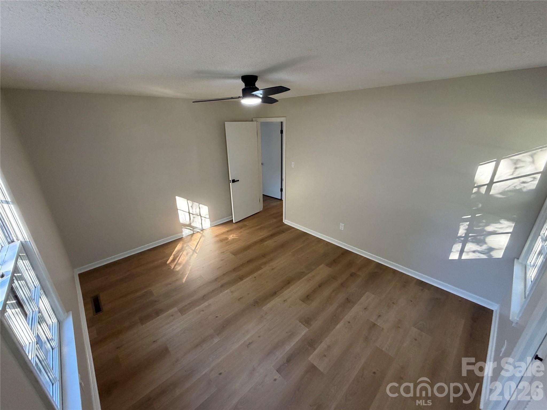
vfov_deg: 85.7
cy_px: 205
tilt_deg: -19.9
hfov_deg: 102.1
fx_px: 221
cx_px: 274
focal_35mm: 14
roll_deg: +2.1
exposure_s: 1/121
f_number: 2.2
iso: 320
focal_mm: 2.22
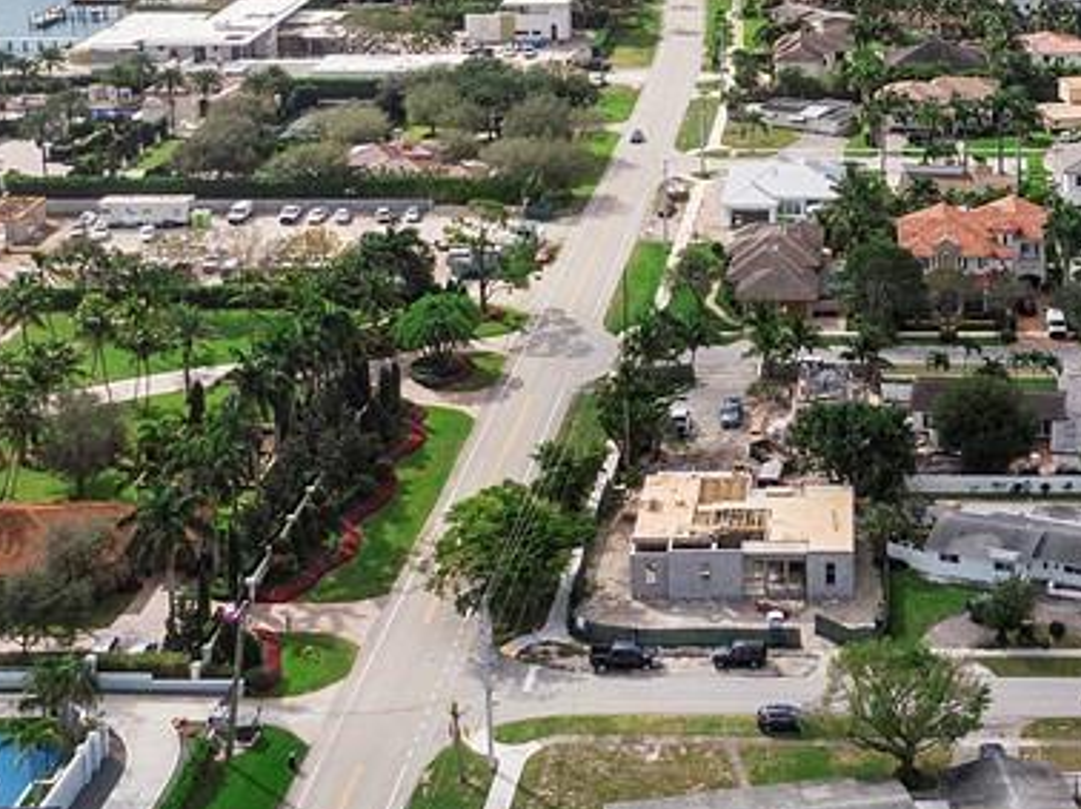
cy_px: 27
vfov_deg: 21.9
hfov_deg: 29.3
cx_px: 824
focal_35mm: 65
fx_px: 2029
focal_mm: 4.39
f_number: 2.8
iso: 100
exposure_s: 1/2000
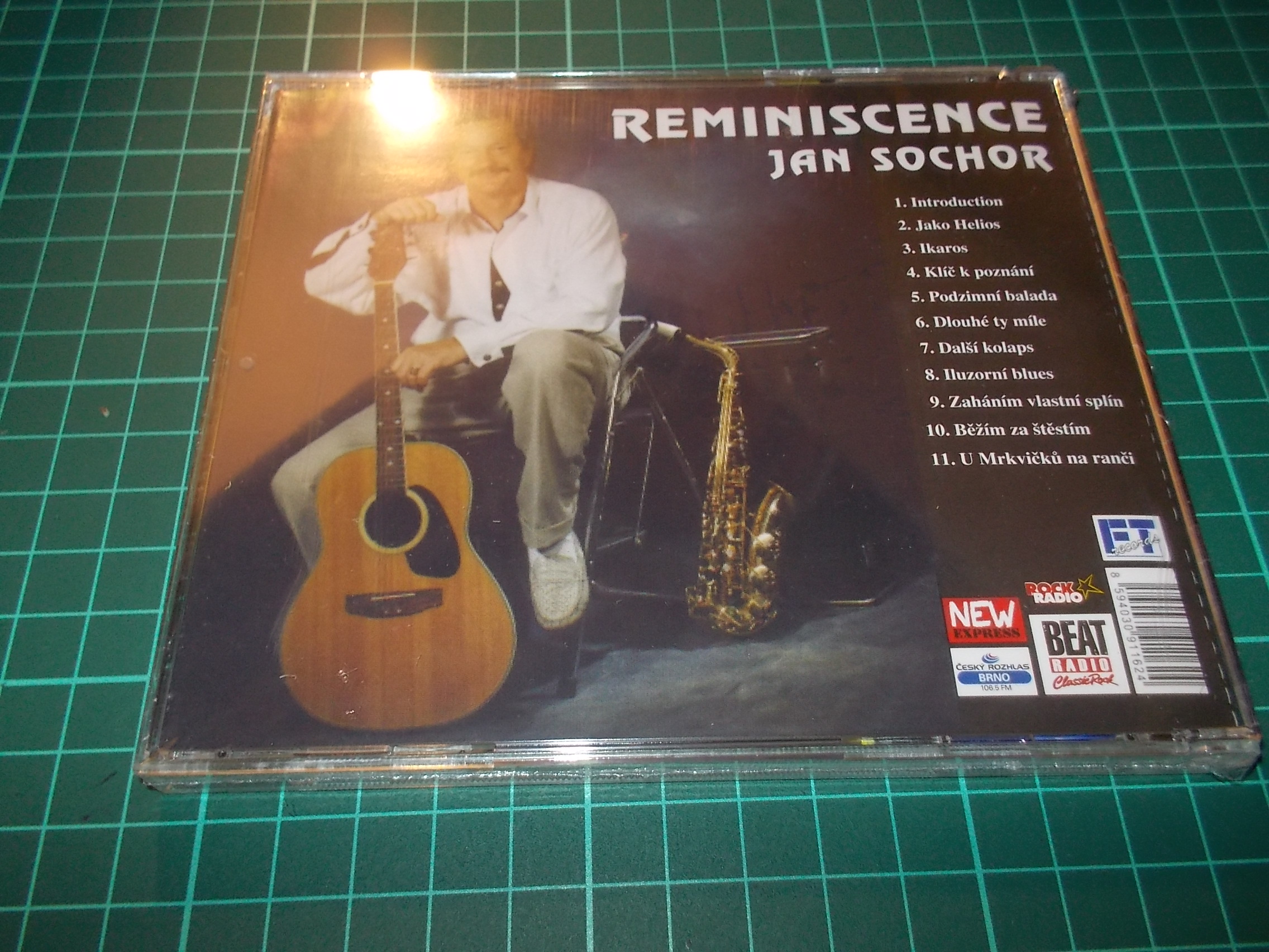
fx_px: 1063
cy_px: 476
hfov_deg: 61.7
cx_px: 634
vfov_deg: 48.2
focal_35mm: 29
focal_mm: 4.1
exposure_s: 1/30
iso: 200
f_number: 3.3
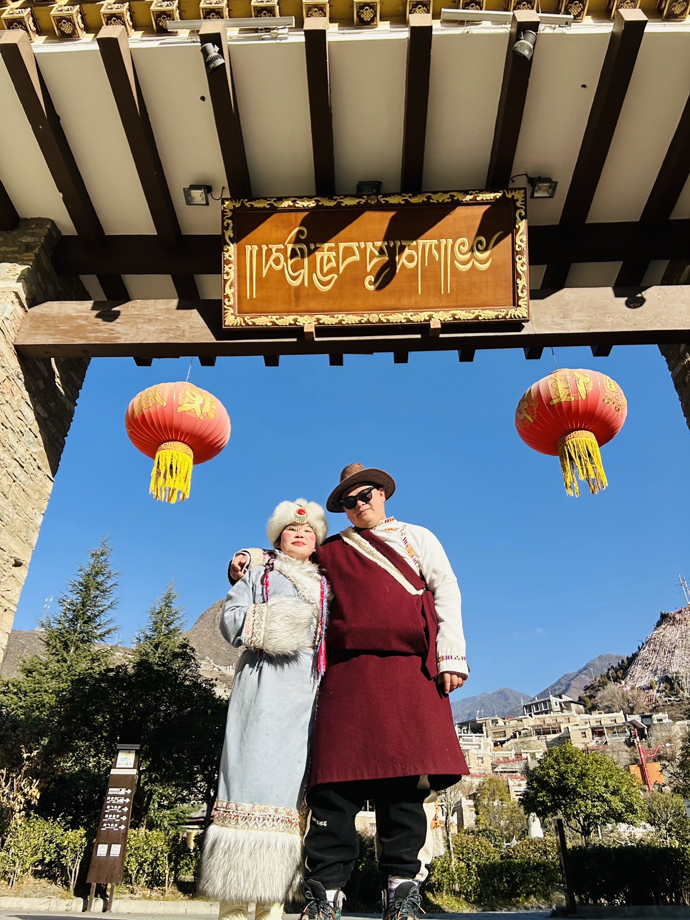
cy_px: 460
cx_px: 345
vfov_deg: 73.9
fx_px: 611
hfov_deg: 58.9
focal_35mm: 23
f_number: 1.9
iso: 25
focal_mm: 2.69
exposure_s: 1/964
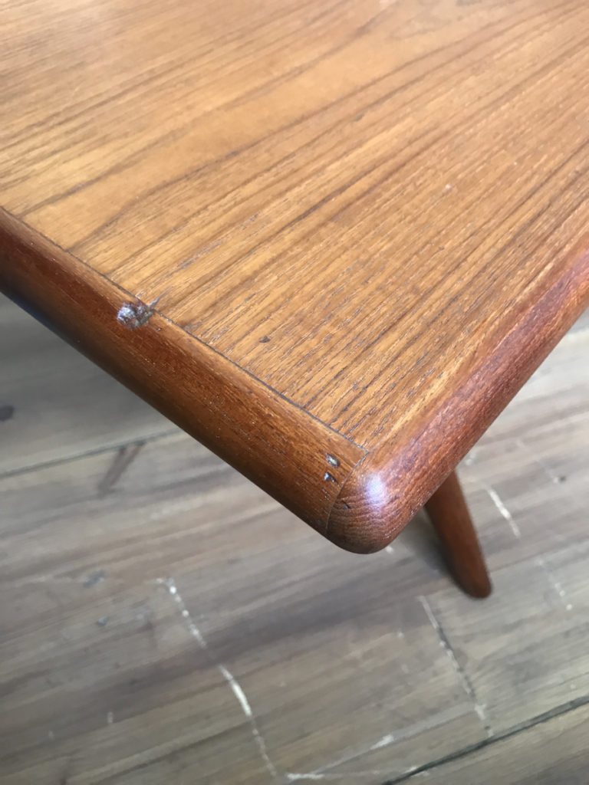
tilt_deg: -48.7
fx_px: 635
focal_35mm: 28
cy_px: 392
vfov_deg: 63.4
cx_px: 294
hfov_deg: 49.7
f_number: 1.8
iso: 64
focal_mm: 3.99
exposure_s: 1/17
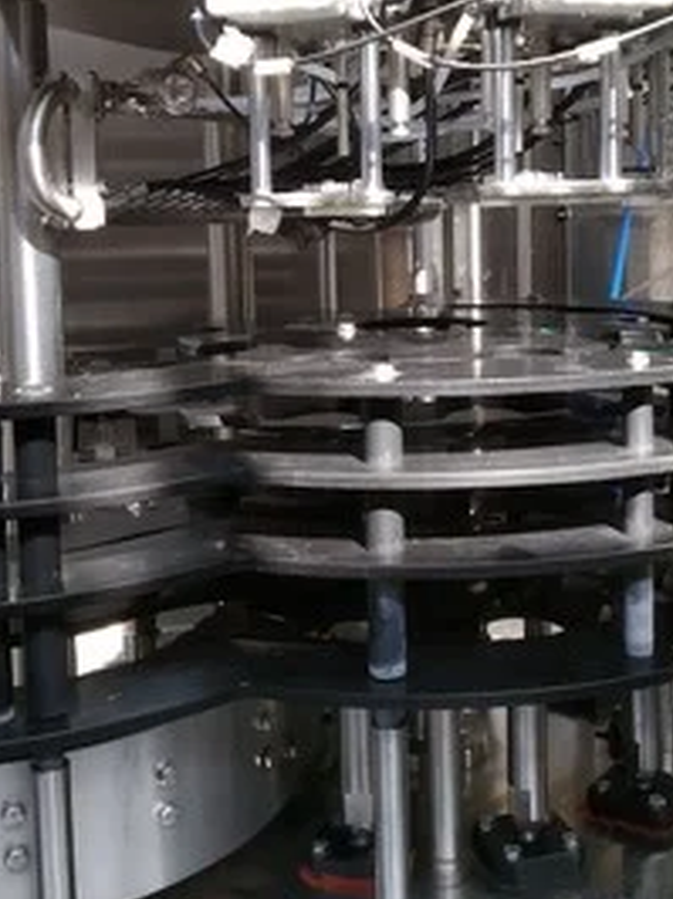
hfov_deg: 30.8
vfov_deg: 40.2
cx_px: 379
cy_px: 335
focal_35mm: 47
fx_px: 1220
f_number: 2.2
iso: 125
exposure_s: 1/33
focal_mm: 3.82
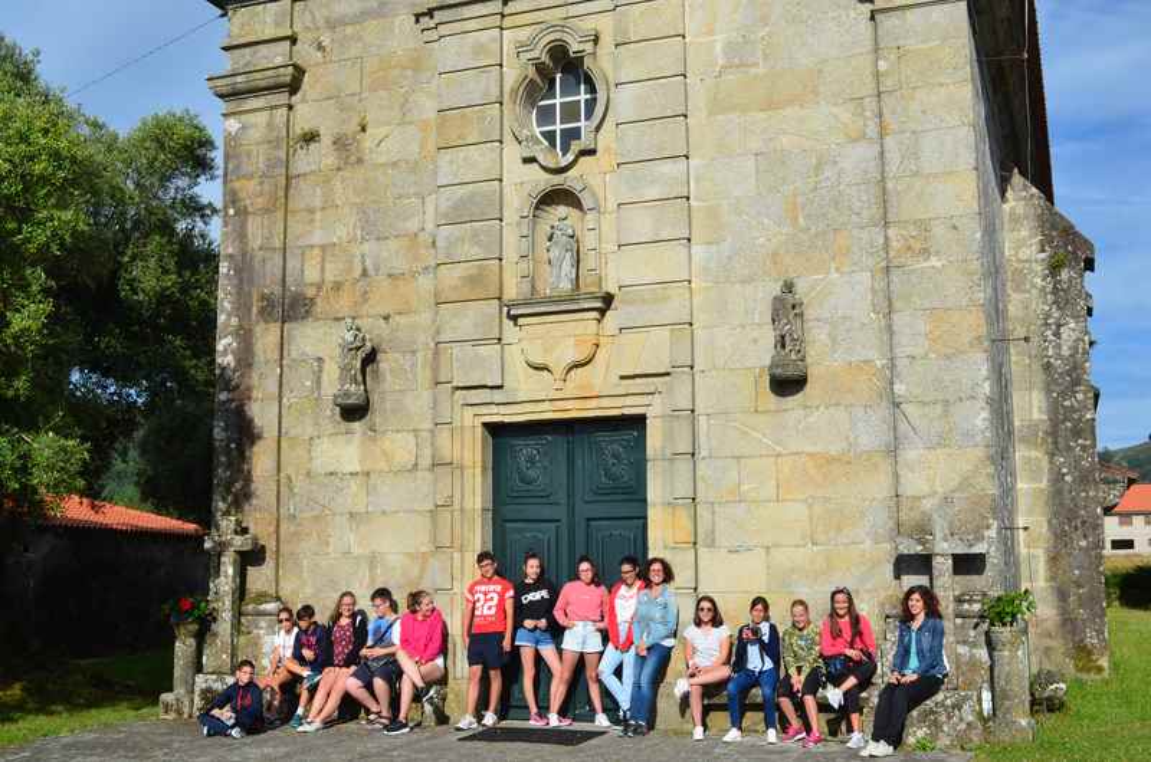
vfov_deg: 34.1
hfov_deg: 49.6
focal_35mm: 39
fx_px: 1244
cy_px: 381
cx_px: 576
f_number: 10
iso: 200
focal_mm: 26
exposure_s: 1/320
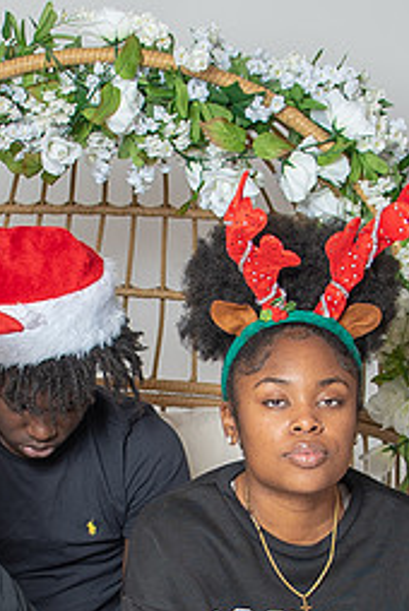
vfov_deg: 14.8
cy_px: 445
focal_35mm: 138
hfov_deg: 10.0
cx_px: 141
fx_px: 2345
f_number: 3.2
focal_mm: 35
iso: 100
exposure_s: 1/250
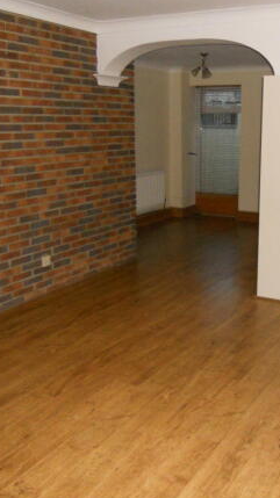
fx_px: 528
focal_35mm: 40
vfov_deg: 50.5
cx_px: 218
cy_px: 248
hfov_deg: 29.1
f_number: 3.2
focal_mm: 4.9
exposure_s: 1/25
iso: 500
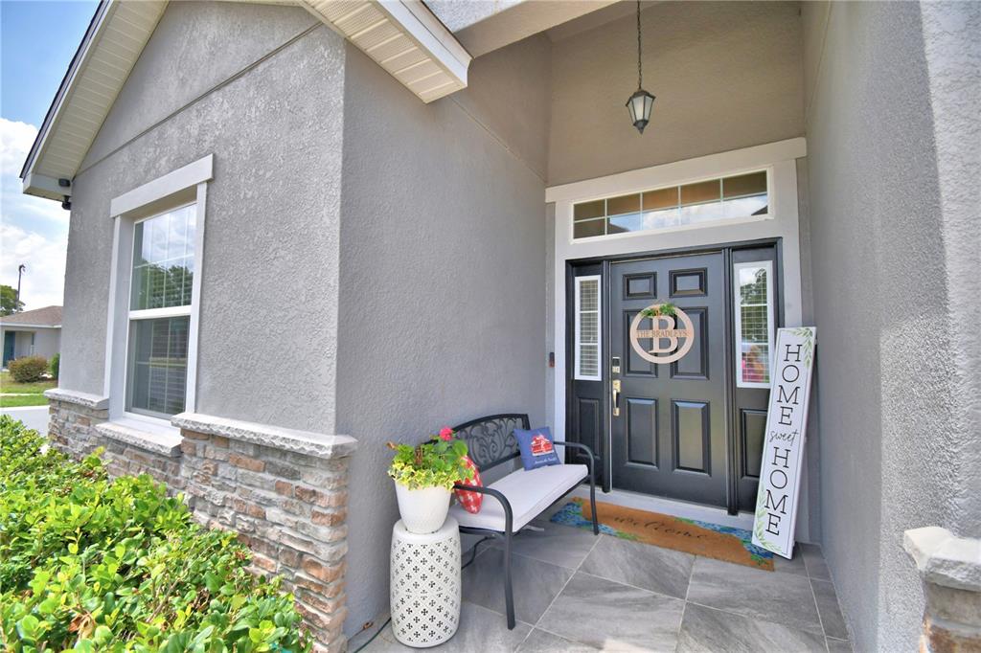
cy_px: 326
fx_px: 409
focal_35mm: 15
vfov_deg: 77.3
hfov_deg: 100.4
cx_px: 490
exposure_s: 1/500
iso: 160
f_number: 4.5
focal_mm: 10
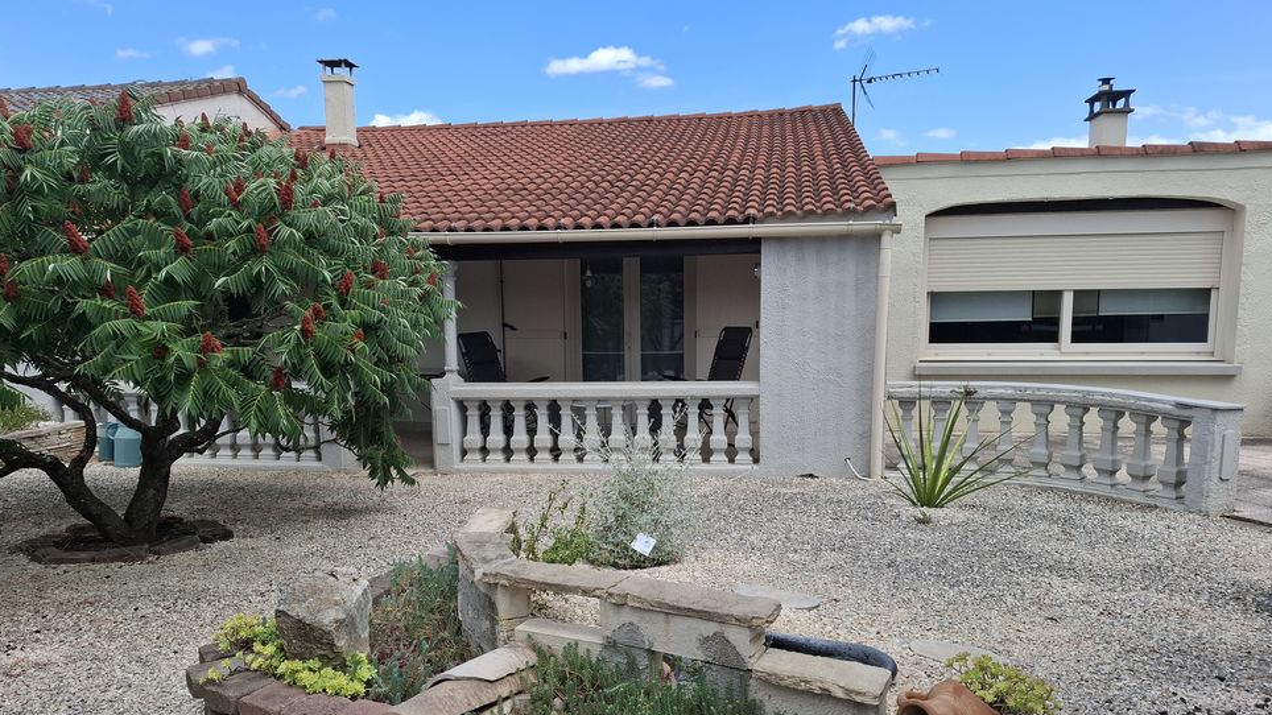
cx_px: 627
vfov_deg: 44.2
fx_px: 877
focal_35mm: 26
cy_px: 410
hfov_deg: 71.9
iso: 50
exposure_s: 1/1244
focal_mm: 5.54
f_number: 1.8
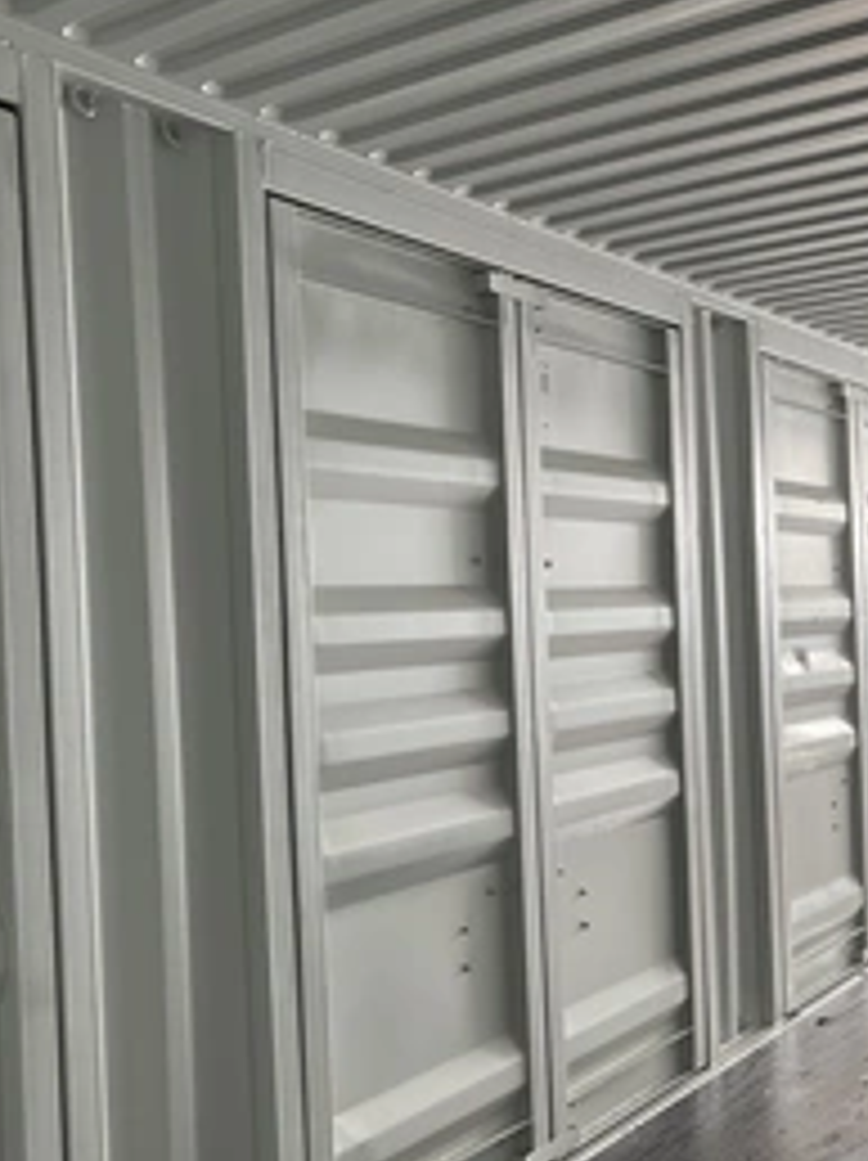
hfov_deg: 31.3
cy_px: 652
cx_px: 180
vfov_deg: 42.0
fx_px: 1507
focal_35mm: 45
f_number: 1.8
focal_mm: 3
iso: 80
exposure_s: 1/60
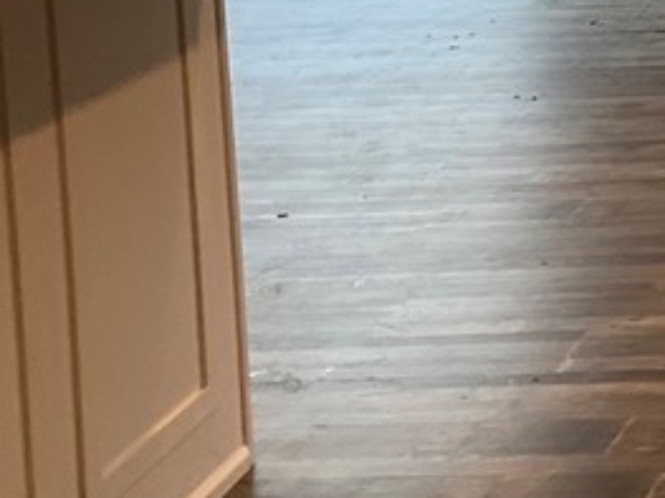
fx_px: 2170
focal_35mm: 113
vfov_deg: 12.6
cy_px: -197
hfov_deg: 15.1
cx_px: 1196
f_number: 1.8
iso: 64
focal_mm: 3
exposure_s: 1/60
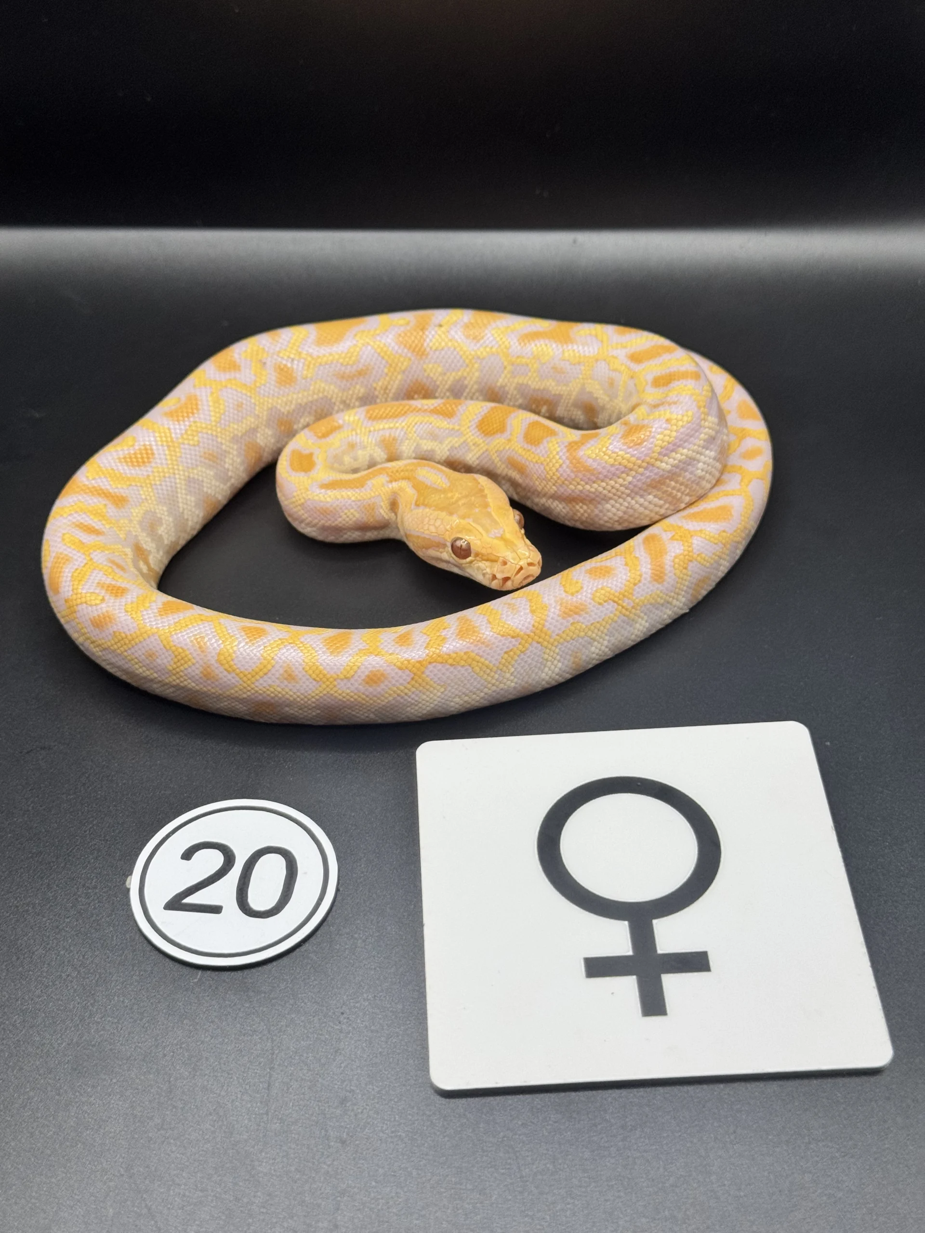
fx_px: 1710
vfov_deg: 39.7
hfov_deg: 30.3
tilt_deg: -44.0
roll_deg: +3.0
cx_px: 462
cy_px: 616
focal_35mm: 48
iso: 80
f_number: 1.78
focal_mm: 6.76
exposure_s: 1/100
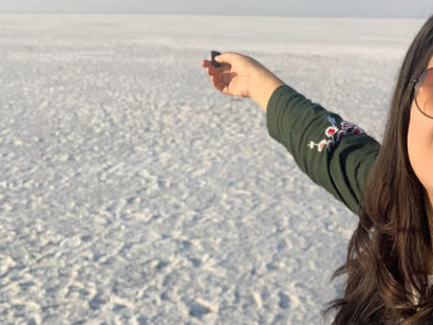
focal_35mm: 60
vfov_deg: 24.3
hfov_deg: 30.8
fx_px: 750
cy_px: 207
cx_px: 384
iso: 16
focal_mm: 2.87
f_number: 2.2
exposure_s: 1/566
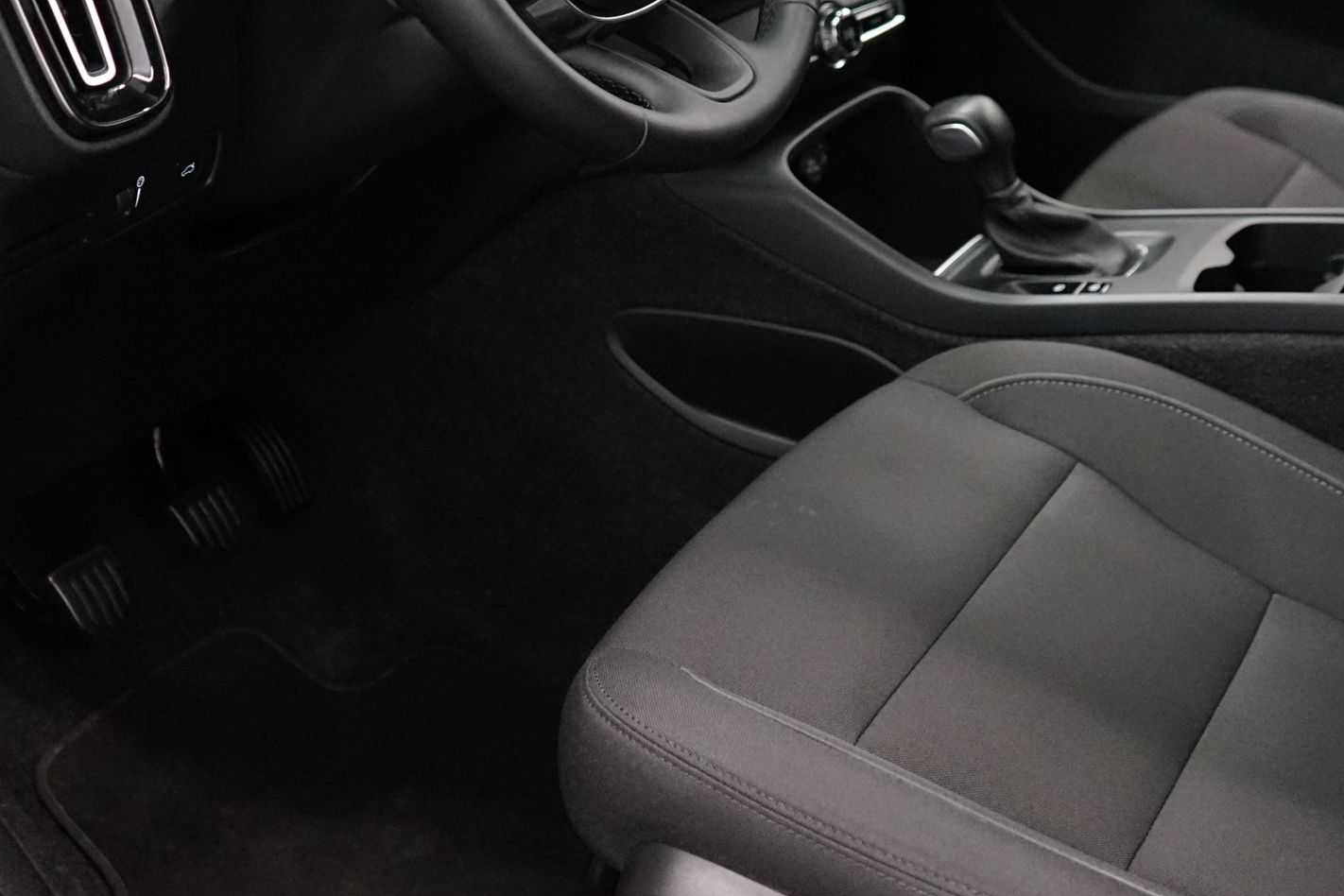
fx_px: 1904
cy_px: 167
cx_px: 818
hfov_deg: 38.7
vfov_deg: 26.0
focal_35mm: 51
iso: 5000
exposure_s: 1/160
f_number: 3.5
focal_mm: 29
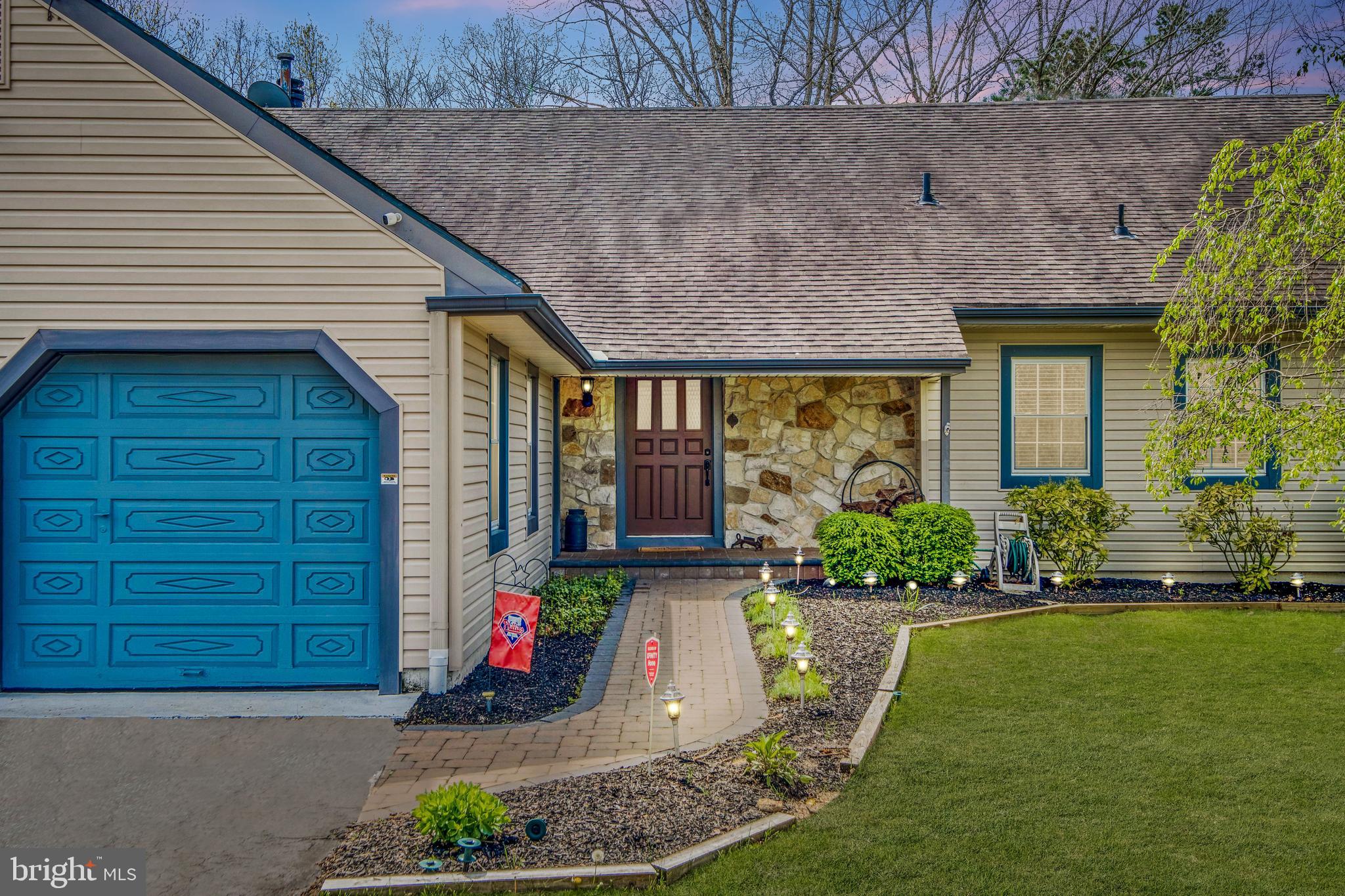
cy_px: 448
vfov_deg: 36.9
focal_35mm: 36
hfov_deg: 53.1
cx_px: 672
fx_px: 1345
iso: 200
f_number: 10
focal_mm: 24
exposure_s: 1/9
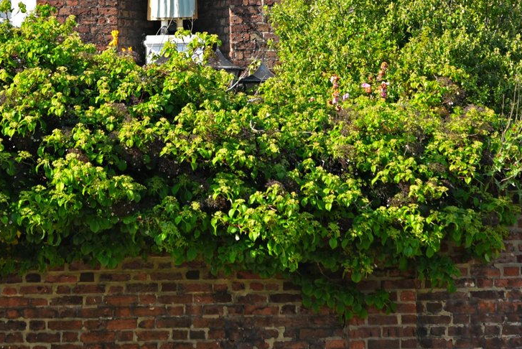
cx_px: 173
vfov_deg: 6.9
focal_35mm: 198
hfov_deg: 10.4
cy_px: 11
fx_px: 2873
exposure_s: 1/320
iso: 320
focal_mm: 80
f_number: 4.5
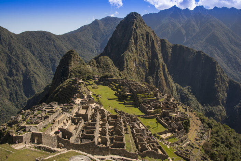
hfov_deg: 65.4
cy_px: 80
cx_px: 120
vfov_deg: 46.5
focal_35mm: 28
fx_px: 188
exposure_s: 1/400
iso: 400
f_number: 13
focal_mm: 28
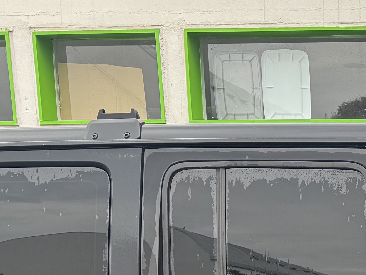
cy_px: 411
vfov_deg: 14.5
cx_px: 493
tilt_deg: -9.8
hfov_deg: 18.9
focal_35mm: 95
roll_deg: -0.1
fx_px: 1004
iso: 80
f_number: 1.78
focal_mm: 6.76
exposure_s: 1/460
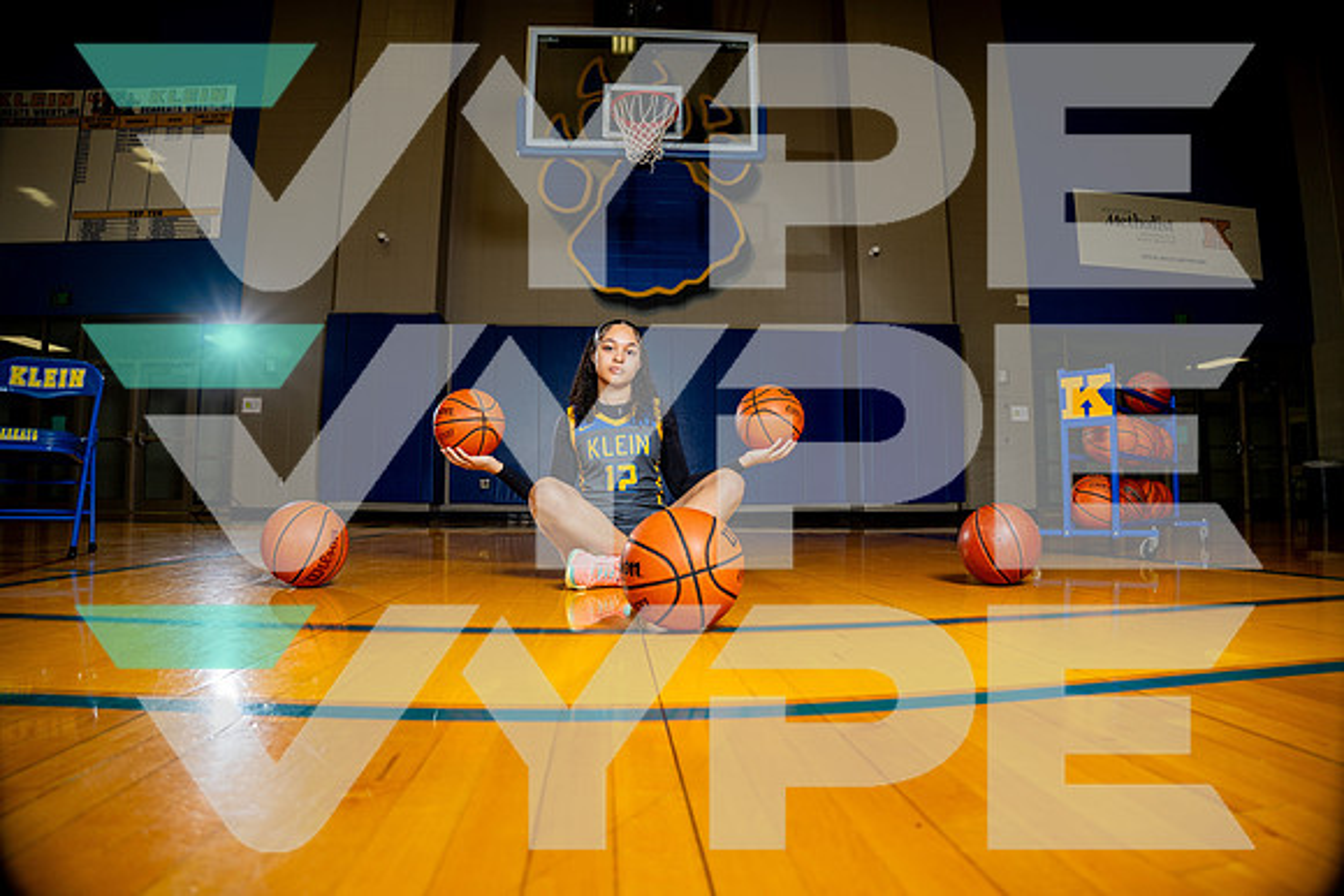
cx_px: 672
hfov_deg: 84.0
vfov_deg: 62.0
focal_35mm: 20
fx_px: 747
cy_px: 448
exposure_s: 1/250
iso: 160
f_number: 4
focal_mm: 20
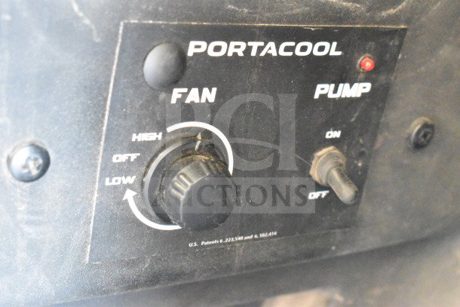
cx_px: 230
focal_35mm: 72
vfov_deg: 18.9
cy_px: 154
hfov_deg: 28.1
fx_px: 920
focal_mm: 48
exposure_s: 1/60
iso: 25600
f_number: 5.3
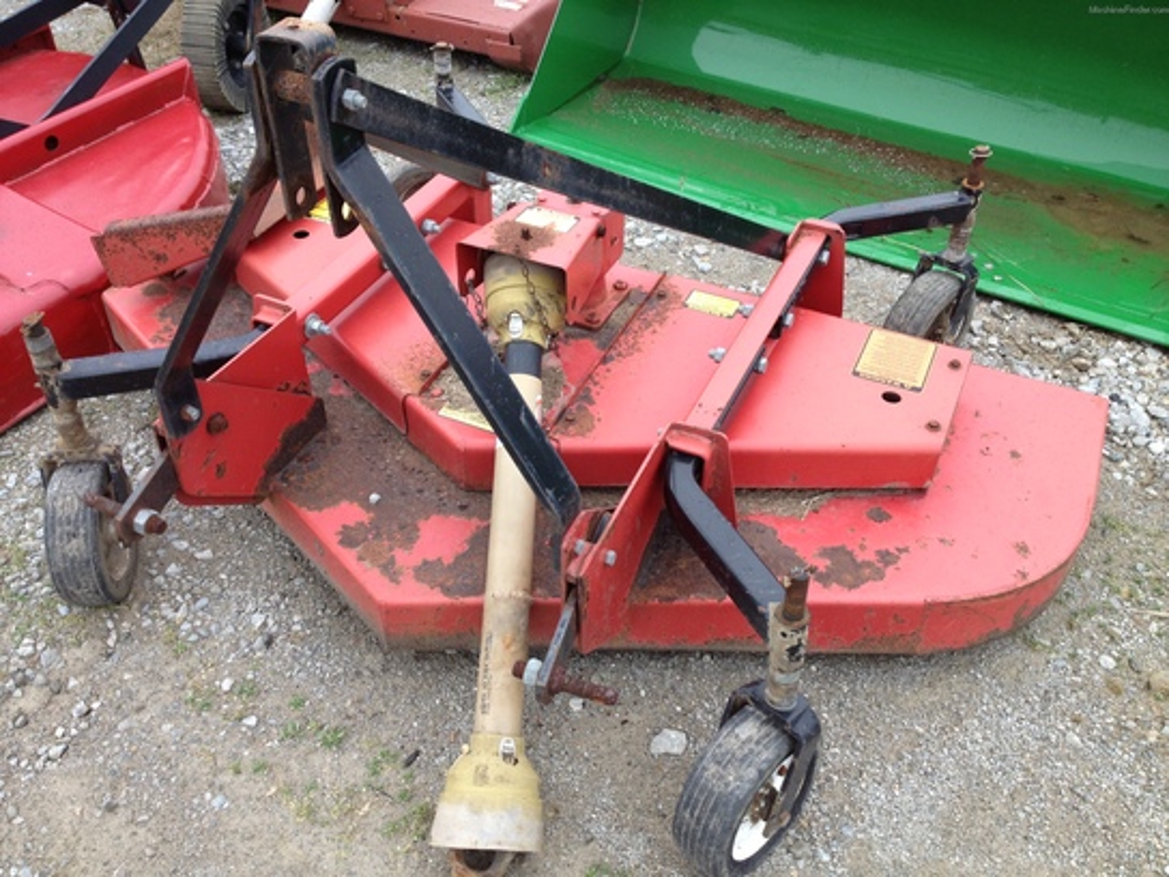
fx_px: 1182
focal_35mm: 35
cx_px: 584
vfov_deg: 40.7
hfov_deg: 52.6
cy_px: 438
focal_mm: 4.28
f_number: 2.4
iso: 50
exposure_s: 1/125
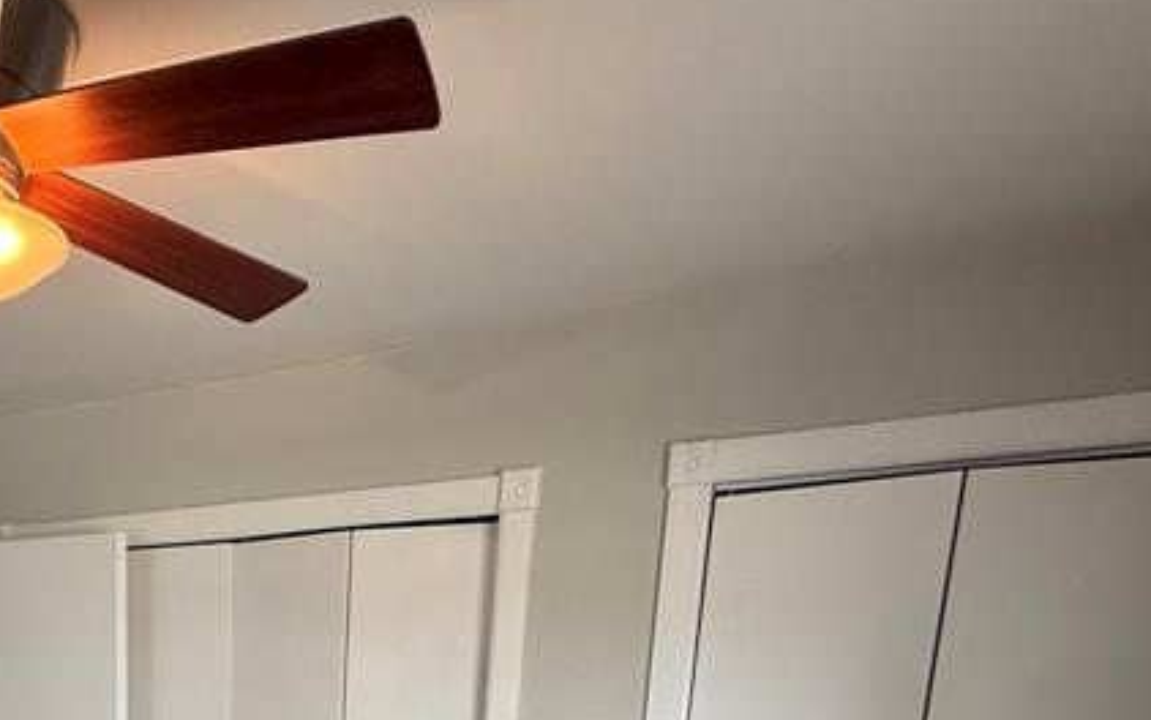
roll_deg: -0.5
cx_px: 194
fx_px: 1130
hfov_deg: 50.0
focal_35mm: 36
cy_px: 985
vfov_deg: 27.9
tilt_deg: -13.8
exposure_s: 1/120
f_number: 2.2
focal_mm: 2.22
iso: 160
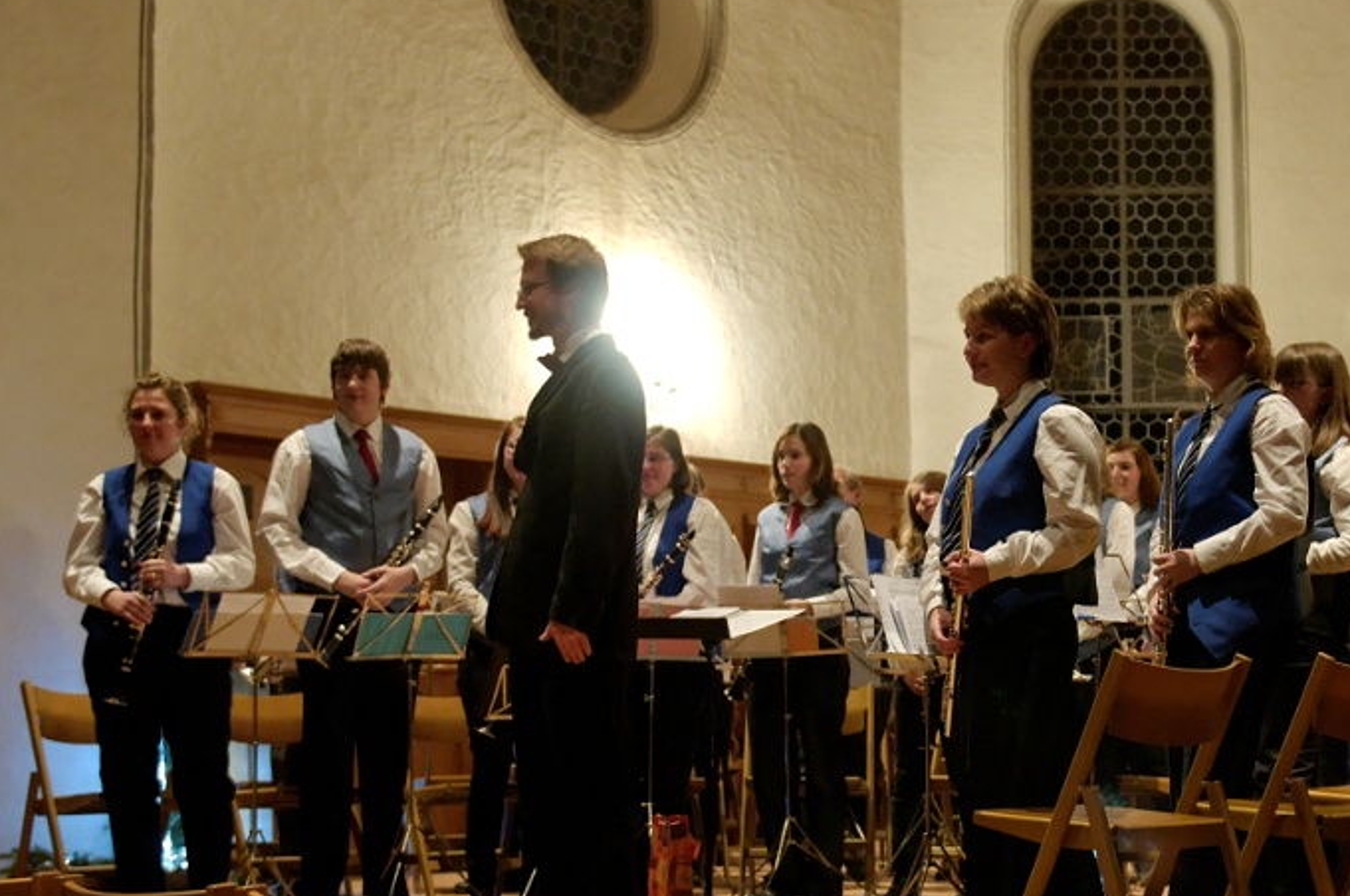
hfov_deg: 32.3
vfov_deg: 21.9
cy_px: 569
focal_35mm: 62
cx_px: 889
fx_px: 2309
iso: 1600
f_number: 2.8
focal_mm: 31
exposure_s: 1/40
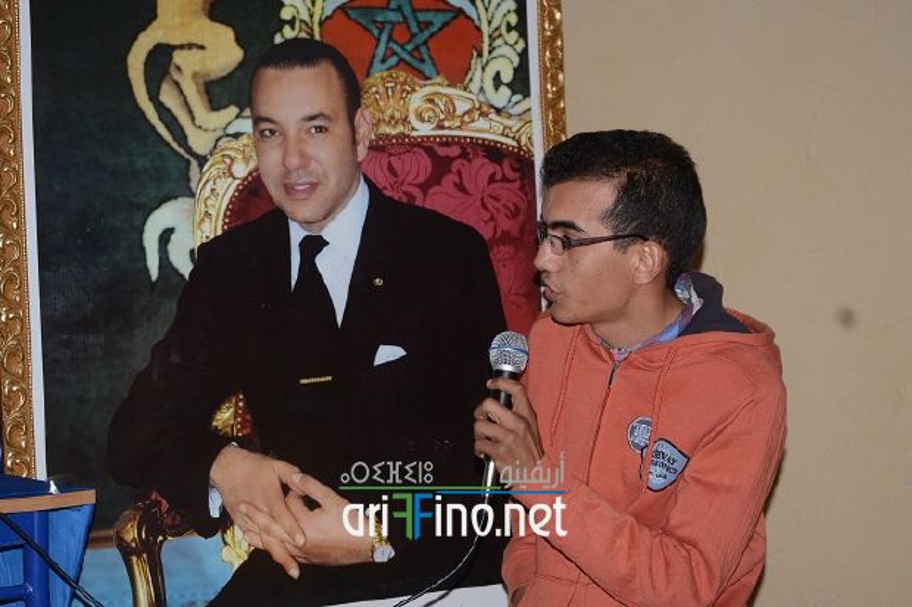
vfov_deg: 17.5
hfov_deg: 26.0
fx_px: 1975
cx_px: 456
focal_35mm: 78
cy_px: 304
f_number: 5.6
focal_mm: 52
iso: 200
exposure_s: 1/200
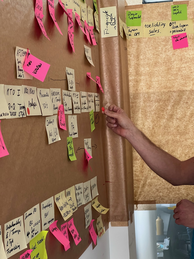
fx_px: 576
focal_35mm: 77
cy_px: 130
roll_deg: +3.3
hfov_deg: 19.1
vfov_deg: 25.3
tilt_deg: -2.1
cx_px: 97
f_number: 2.8
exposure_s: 1/99
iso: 160
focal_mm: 9
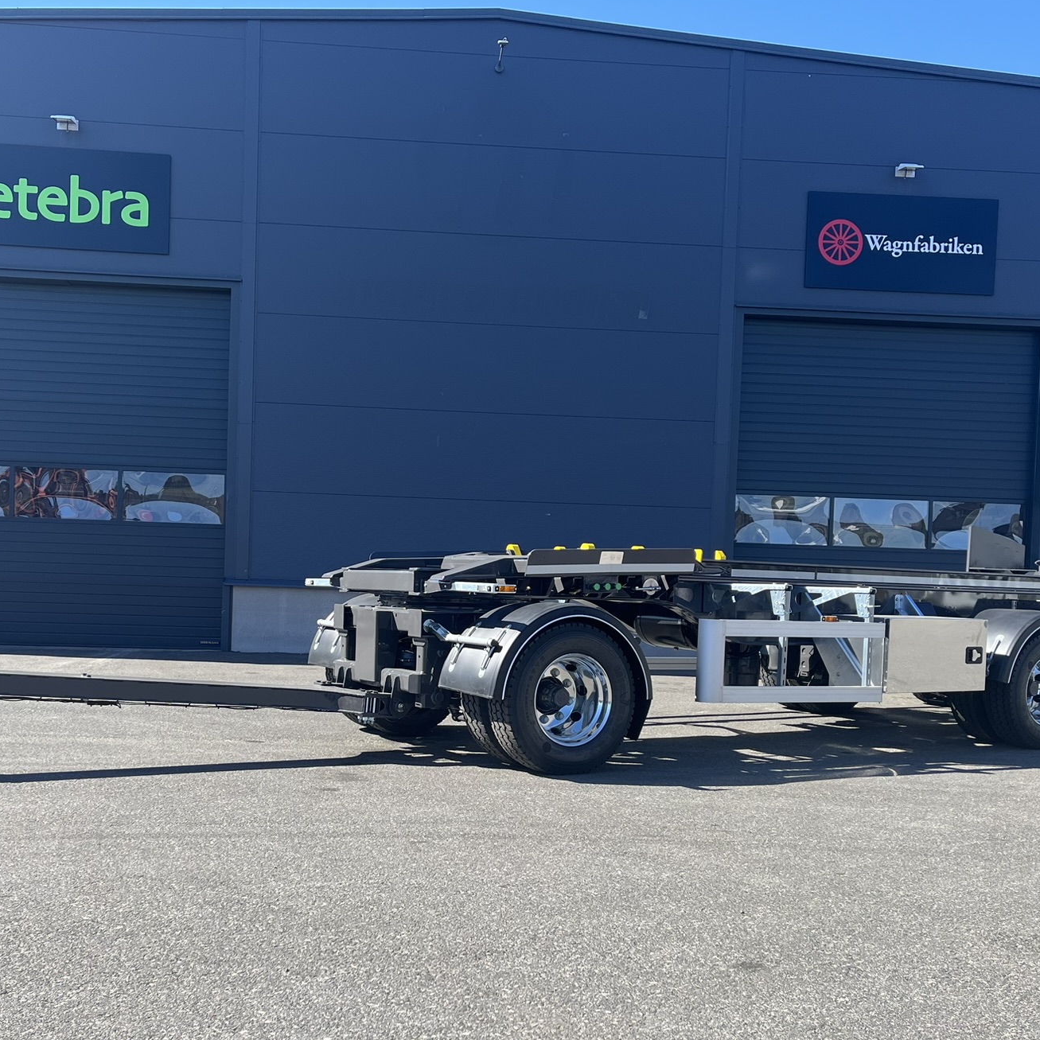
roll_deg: -1.8
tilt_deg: -2.3
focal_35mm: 36
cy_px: 599
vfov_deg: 45.9
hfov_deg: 46.0
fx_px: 1224
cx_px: 488
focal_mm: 5.1
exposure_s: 1/1294
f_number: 1.6
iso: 50
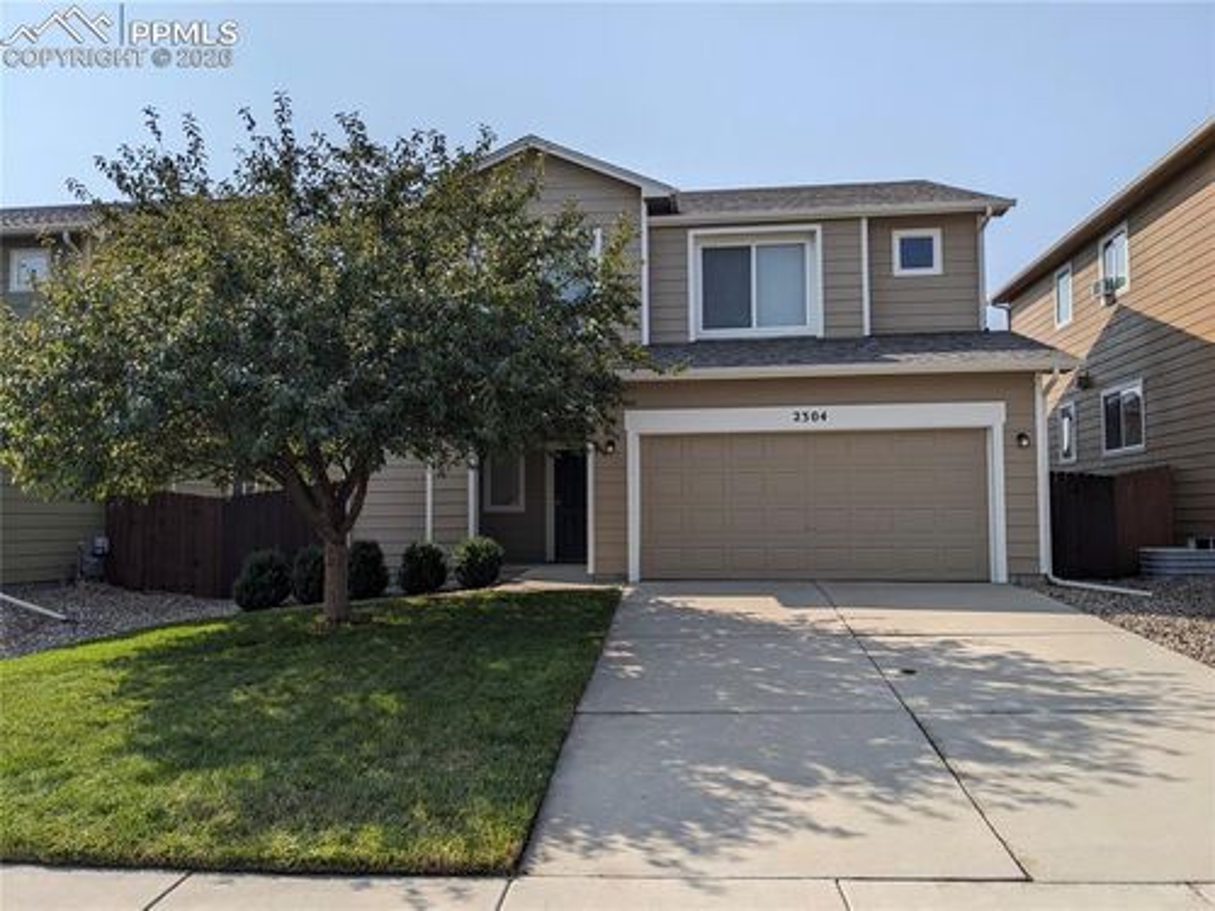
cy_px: 456
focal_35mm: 27
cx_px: 608
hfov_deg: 65.3
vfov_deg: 51.4
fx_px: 948
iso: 58
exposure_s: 1/7812
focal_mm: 4.38
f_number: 1.73
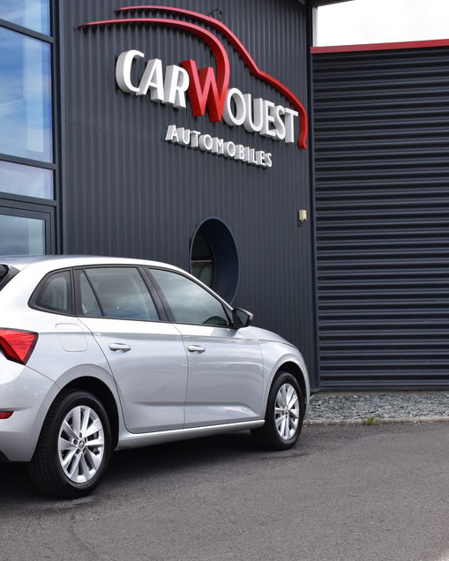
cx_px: 106
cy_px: 288
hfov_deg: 25.2
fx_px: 992
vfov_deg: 31.6
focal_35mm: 60
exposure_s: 1/250
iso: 400
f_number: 10
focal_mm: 27
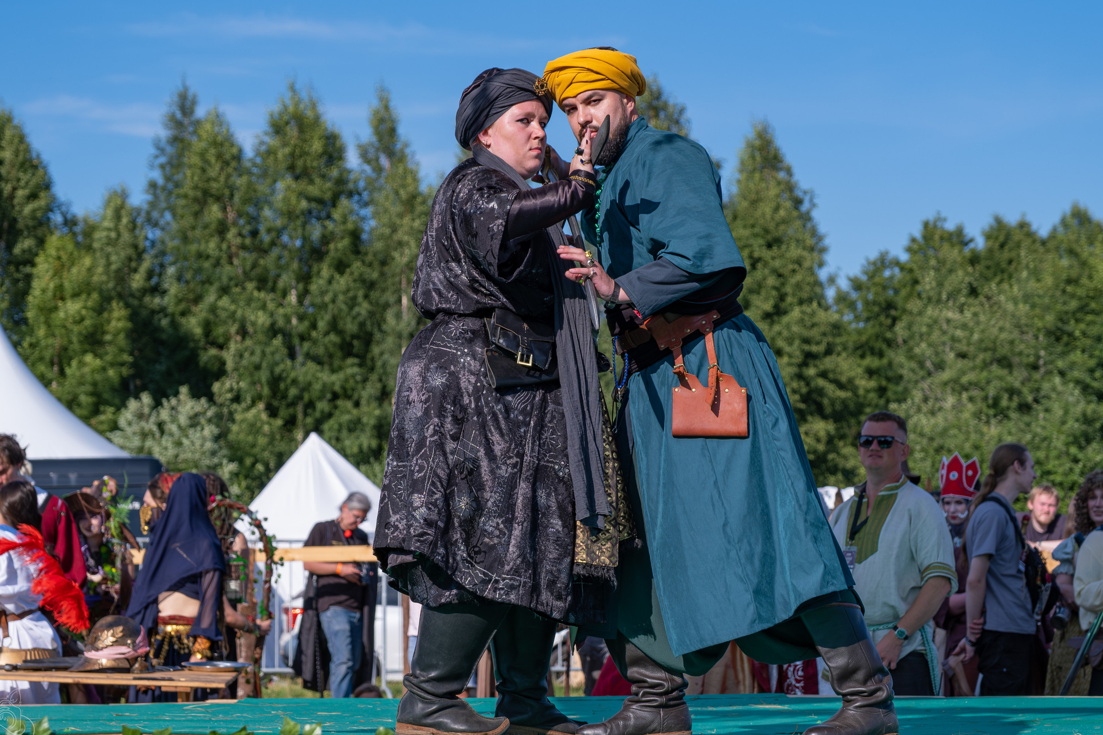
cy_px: 355
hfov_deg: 22.1
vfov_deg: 14.9
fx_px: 2818
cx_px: 543
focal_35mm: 92
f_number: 4
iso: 160
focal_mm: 50
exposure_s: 1/1600
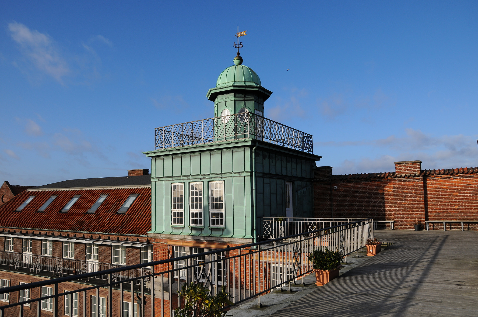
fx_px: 358
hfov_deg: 67.4
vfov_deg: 47.8
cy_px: 158
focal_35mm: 27
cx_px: 239
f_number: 8
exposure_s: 1/800
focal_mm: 18
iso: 200
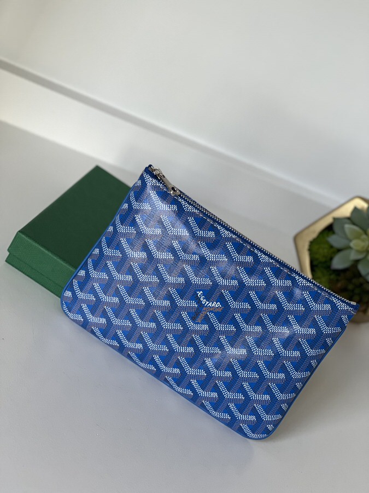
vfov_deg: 25.3
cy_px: 246
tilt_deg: -26.0
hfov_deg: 19.1
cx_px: 184
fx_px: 1094
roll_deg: -33.6
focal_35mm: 77
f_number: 2.8
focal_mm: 9
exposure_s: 1/121
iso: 125
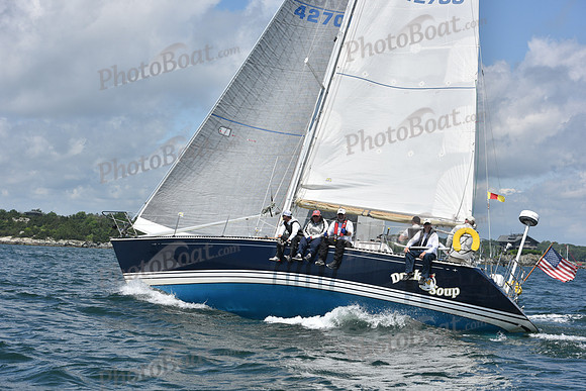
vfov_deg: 19.5
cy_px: 196
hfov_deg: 28.8
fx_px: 1140
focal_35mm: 70
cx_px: 293
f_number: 9
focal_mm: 70
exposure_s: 1/1250
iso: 250
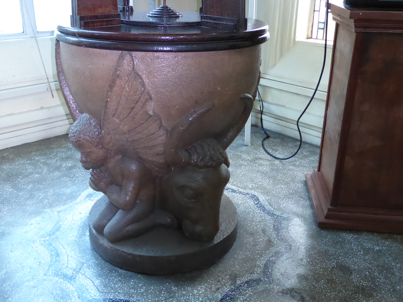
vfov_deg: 36.8
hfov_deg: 47.9
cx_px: 202
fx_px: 454
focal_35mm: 39
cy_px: 151
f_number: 3.7
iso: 1000
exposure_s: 1/60
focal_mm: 6.7
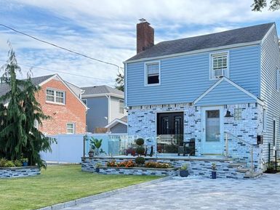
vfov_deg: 38.3
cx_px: 181
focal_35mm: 37
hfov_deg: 49.5
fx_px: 299
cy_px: 138
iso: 100
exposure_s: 1/622
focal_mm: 6.76
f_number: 1.78
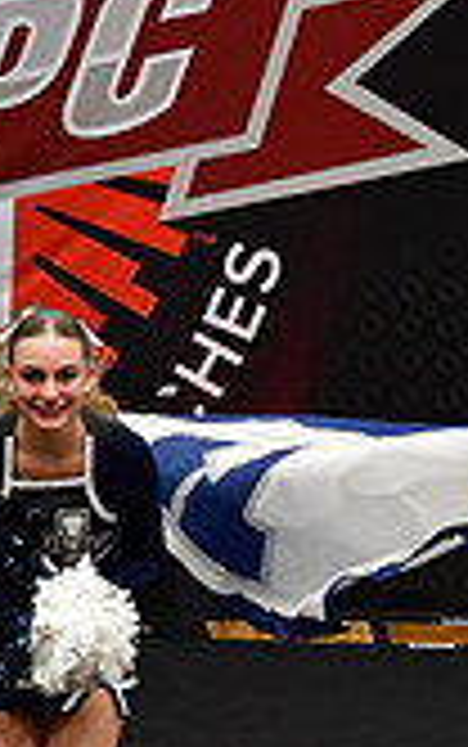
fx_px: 7599
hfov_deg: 3.5
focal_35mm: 373
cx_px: -783
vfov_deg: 5.6
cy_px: 493
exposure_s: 1/500
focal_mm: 70
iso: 4000
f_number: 4
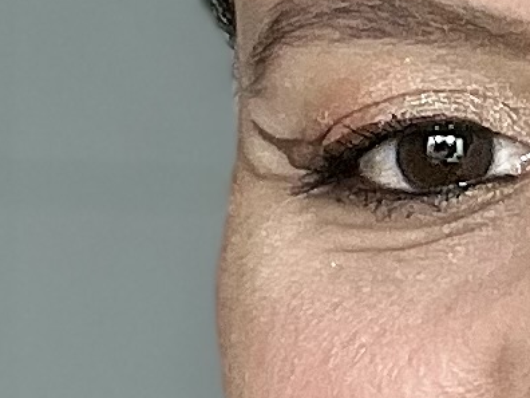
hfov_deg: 8.3
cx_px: 807
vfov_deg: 6.4
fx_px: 3583
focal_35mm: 234
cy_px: 226
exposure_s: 1/60
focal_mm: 2.71
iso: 100
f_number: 2.2
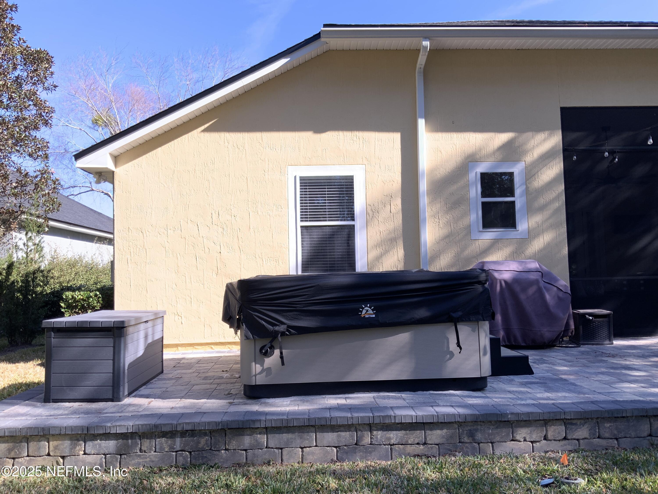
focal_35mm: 29
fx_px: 551
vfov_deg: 48.2
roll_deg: -0.5
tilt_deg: +4.0
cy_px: 247
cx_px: 329
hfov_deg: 61.7
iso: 16
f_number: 1.8
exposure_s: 1/327
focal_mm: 3
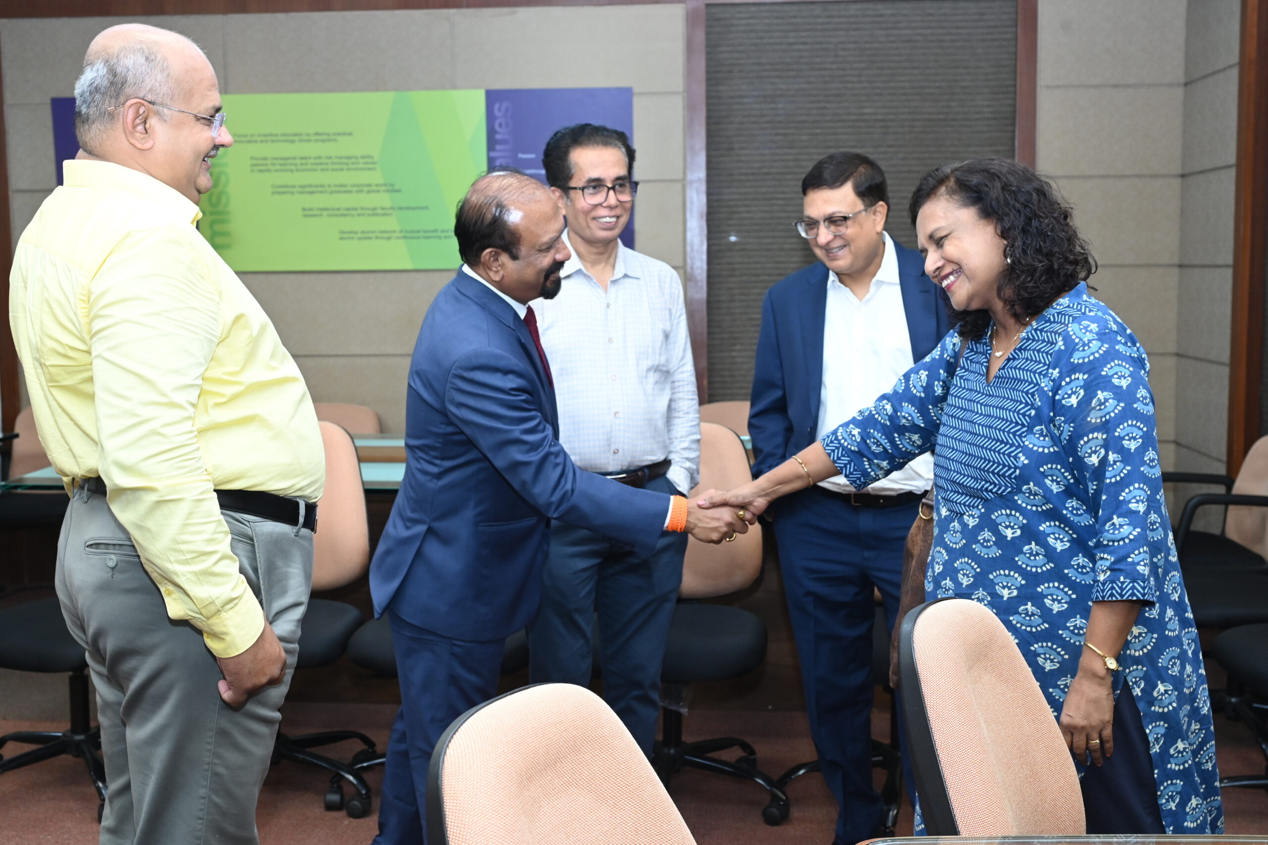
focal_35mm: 42
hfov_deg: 46.4
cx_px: 634
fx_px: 1479
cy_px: 422
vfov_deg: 31.9
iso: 2000
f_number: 6.3
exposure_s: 1/125
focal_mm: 42
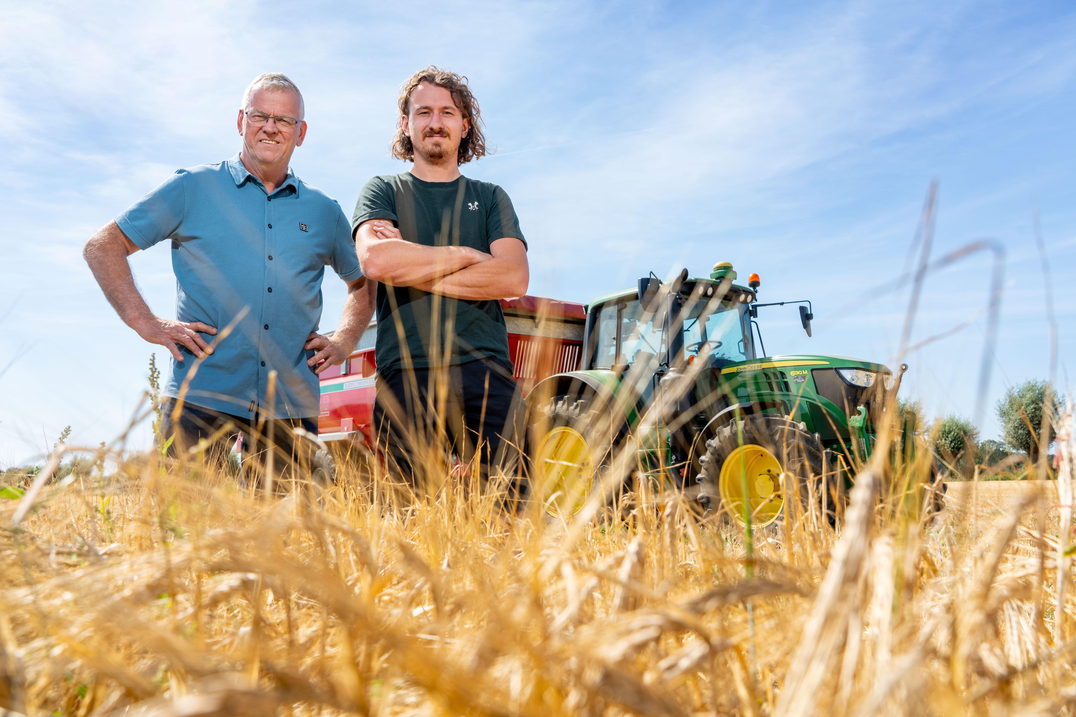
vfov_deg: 40.0
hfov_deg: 57.2
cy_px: 358
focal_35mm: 33
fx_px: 986
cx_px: 538
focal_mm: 33
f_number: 9
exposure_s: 1/640
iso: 500
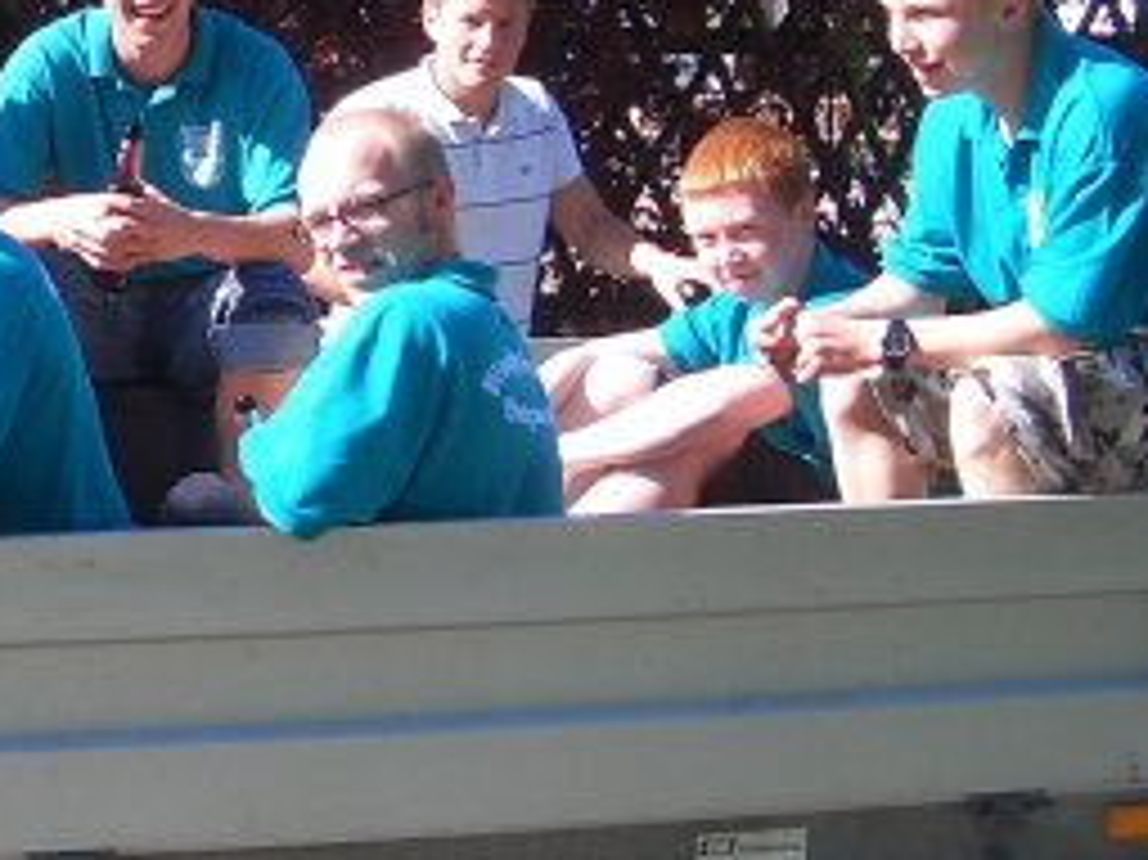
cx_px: -158
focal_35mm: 88
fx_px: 2917
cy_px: 248
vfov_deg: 16.7
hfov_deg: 21.0
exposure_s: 1/200
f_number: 4.3
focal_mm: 5.8
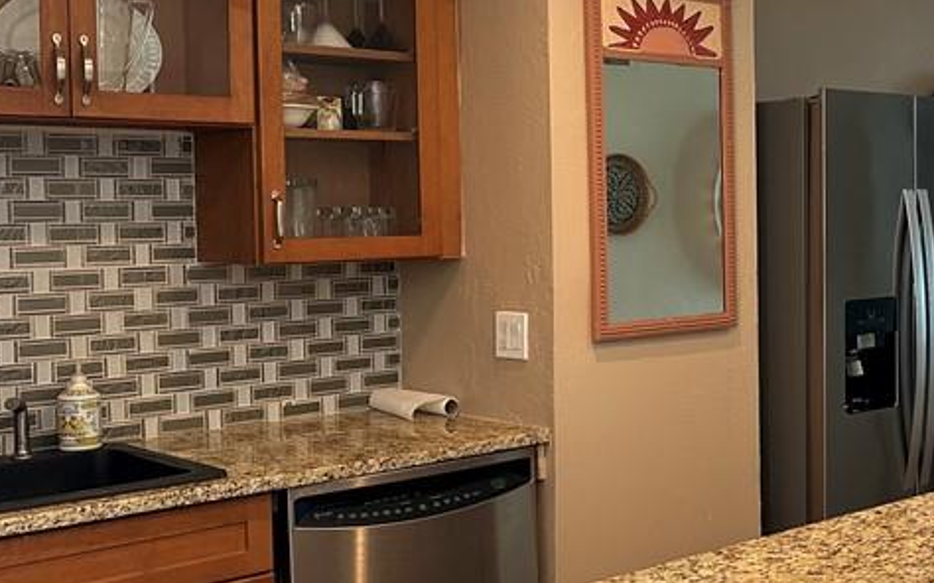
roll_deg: -0.1
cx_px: 853
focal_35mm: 55
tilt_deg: -2.9
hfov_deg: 34.7
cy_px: 268
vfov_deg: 23.5
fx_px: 1400
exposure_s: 1/120
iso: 200
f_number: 1.78
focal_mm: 6.86
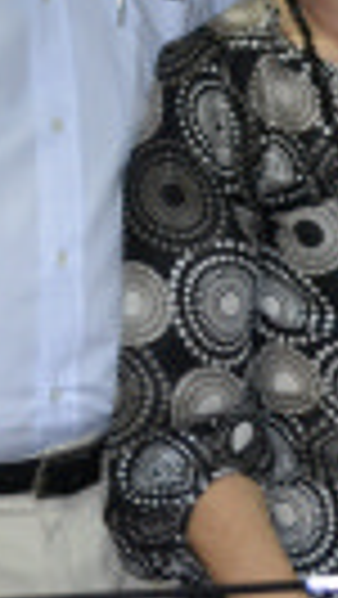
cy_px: -106
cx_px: 81
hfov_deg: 6.4
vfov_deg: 11.2
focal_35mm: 189
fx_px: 3006
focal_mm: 32
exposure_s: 1/60
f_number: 4.8
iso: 2200
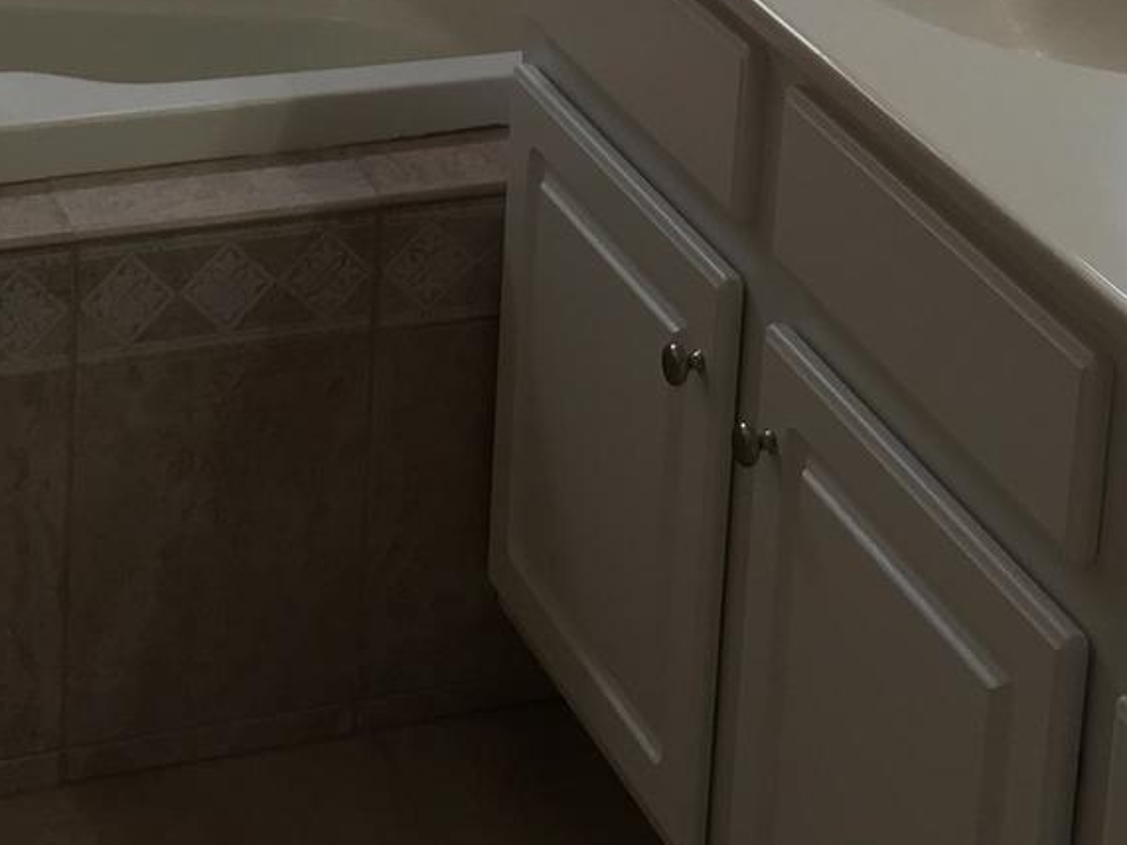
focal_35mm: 104
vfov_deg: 13.5
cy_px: -377
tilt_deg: -13.6
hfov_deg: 18.9
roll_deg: -3.4
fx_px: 3385
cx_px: 529
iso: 40
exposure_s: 1/120
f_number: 2.2
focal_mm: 4.15
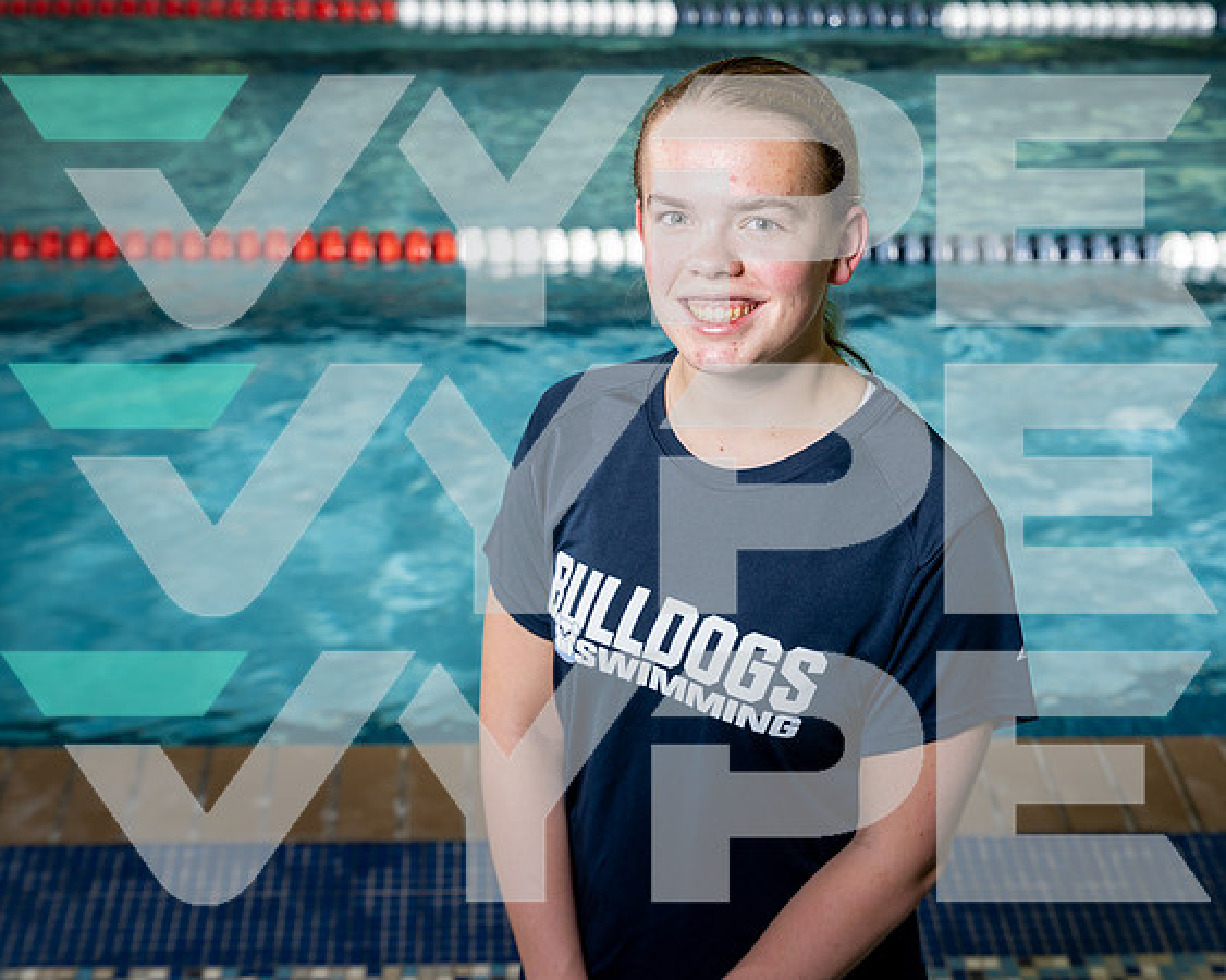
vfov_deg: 21.8
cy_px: 488
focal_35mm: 70
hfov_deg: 27.1
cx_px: 668
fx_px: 2542
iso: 400
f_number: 5
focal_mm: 60
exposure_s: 1/250
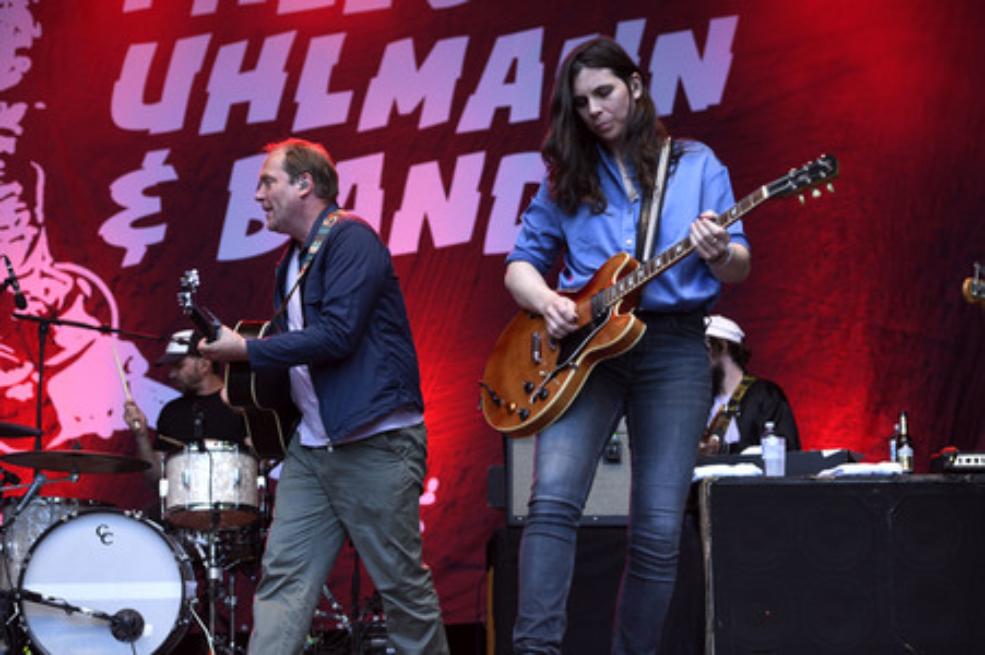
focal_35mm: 70
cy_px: 328
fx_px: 1914
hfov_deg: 28.9
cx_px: 492
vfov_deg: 19.4
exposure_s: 1/500
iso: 800
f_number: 3.5
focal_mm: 70
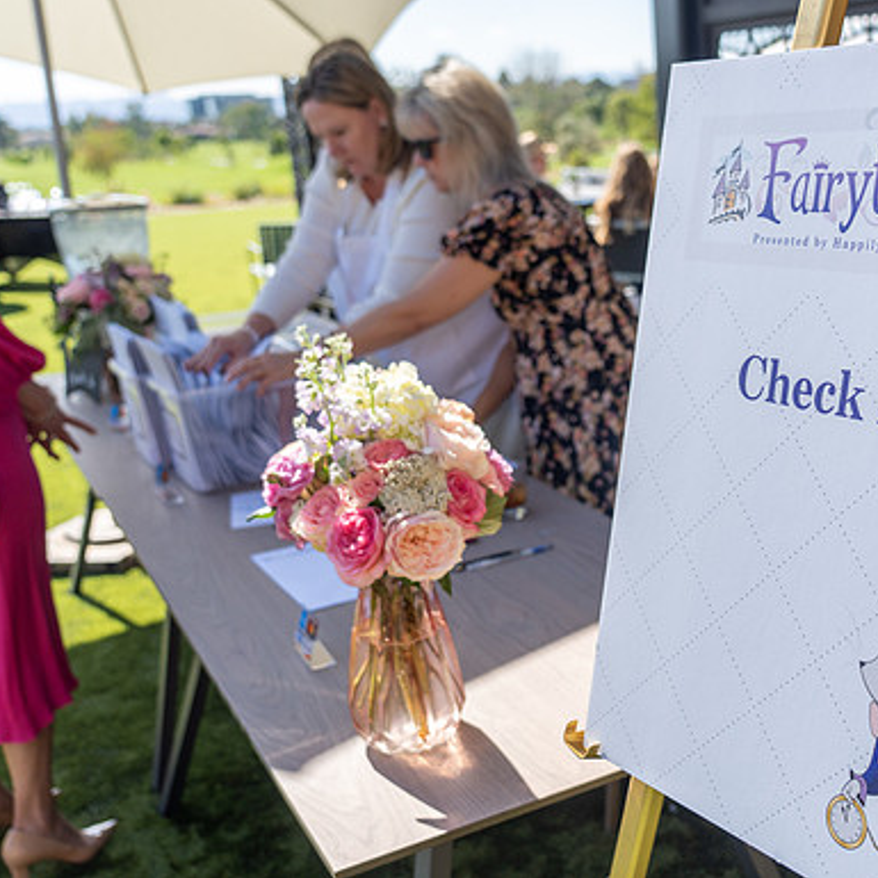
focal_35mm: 41
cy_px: 439
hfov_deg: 40.0
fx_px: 1177
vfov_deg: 40.9
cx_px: 634
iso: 100
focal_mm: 32
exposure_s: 1/800
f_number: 4
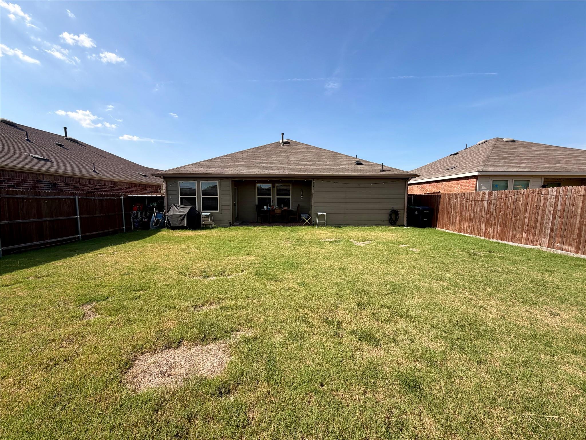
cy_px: 220
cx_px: 293
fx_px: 237
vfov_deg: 85.7
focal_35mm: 14
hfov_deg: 102.1
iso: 25
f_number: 2.2
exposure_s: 1/770
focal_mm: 2.22
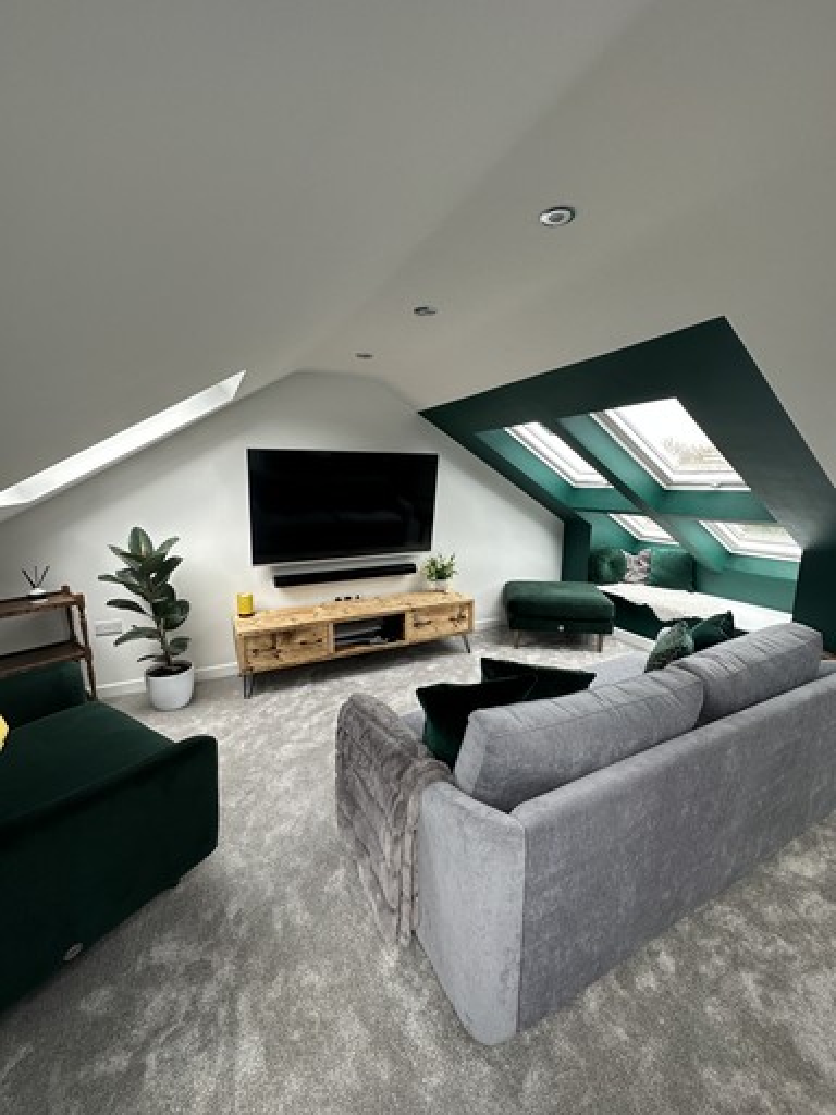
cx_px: 418
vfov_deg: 102.1
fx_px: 451
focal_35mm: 14
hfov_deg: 85.7
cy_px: 558
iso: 80
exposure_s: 1/99
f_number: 2.2
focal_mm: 2.22
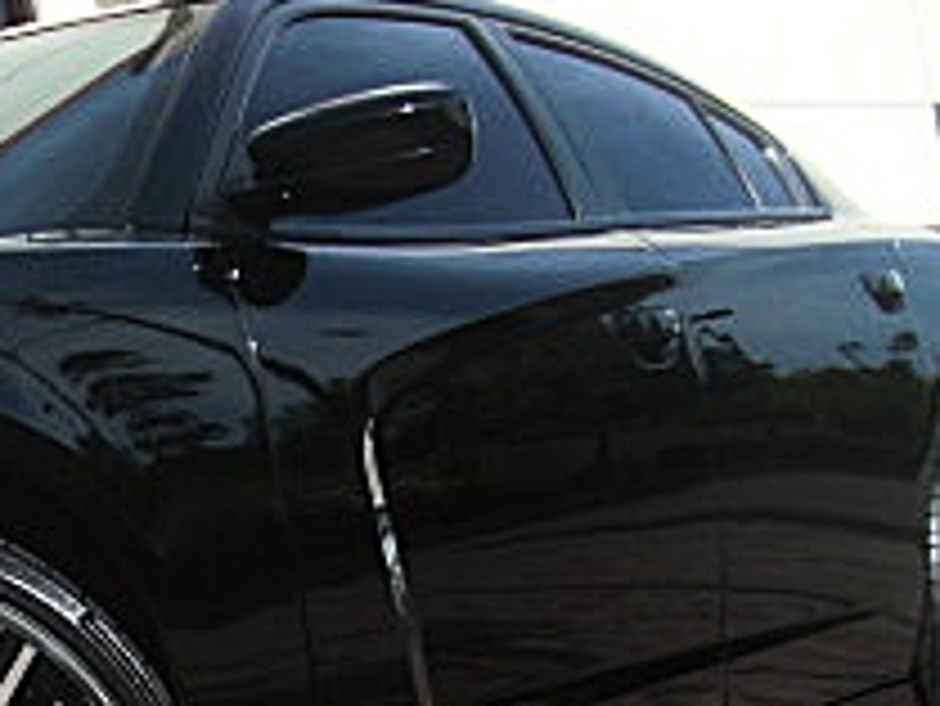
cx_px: -234
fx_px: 2989
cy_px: 917
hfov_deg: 17.0
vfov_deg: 13.0
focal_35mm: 110
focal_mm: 6.3
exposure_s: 1/640
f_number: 2.8
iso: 50
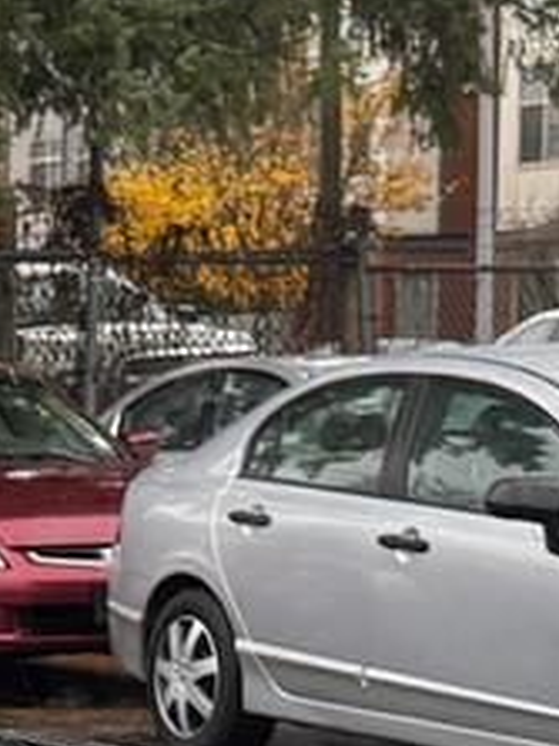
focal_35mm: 138
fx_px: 2974
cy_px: 816
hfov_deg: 9.1
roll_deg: -0.7
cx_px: -977
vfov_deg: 14.0
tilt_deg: -6.5
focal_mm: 6.76
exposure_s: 1/205
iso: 125
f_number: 1.78
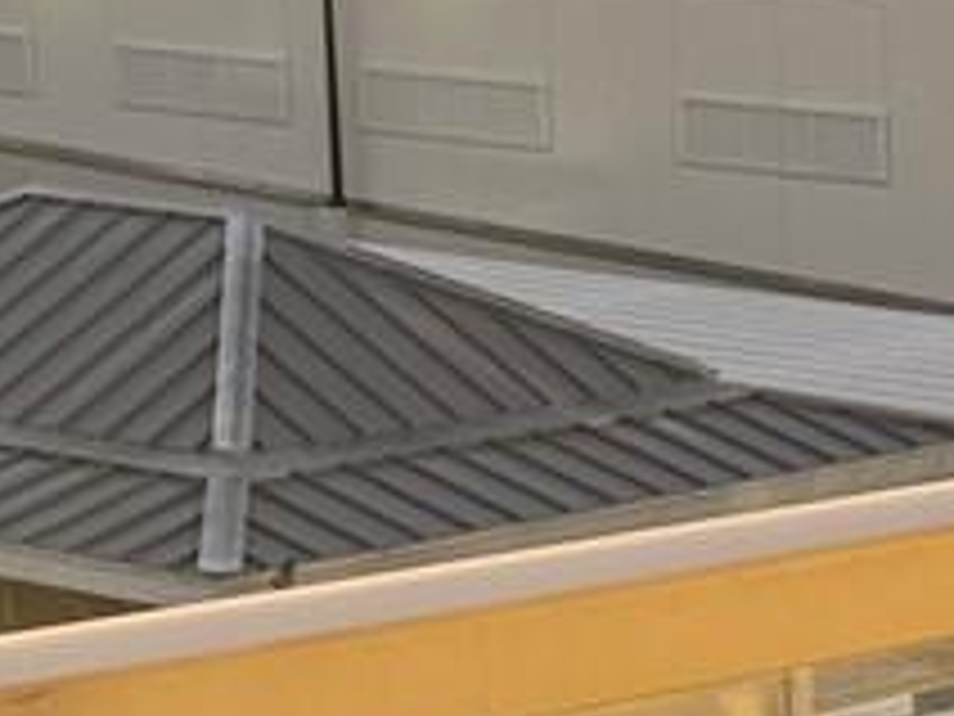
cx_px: 1138
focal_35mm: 181
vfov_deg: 8.0
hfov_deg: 10.7
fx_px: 4988
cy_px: 1162
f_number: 1.78
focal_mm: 6.76
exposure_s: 1/723
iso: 80
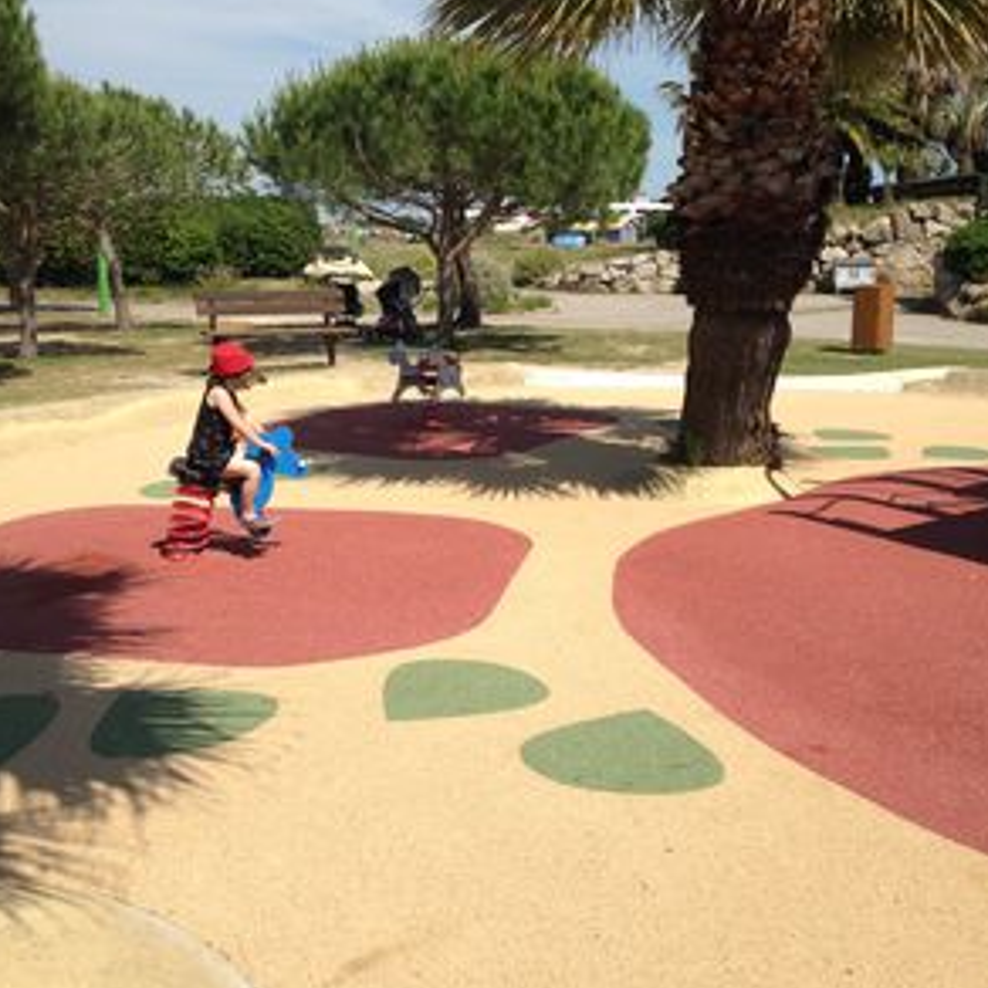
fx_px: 1292
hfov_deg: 41.9
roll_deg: +0.7
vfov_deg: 41.7
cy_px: 392
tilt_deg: -3.1
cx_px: 491
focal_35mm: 40
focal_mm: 4.12
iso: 50
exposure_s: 1/1869
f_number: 2.4
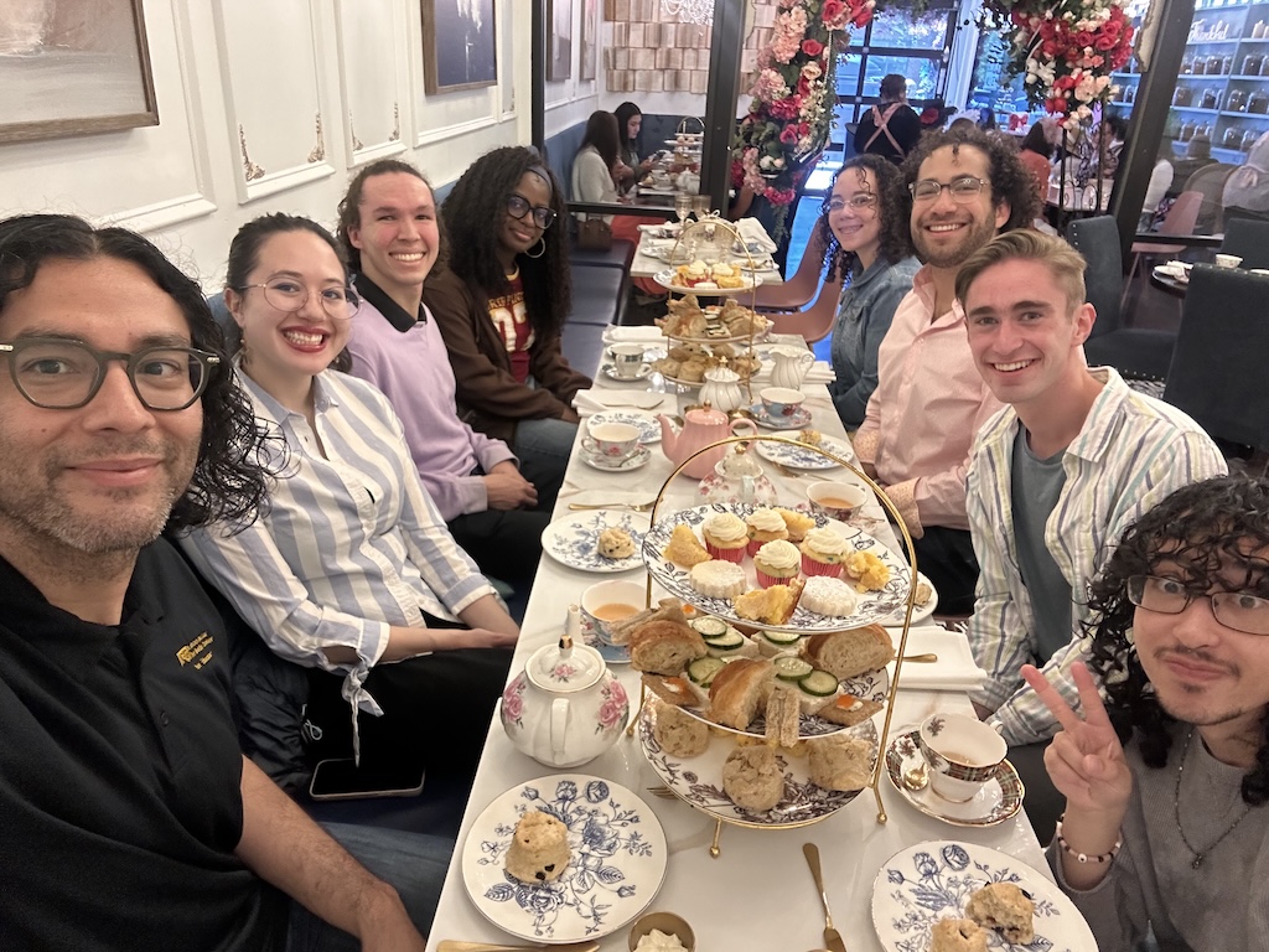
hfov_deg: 73.9
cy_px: 476
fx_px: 843
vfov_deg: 58.9
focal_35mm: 23
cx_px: 634
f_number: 1.9
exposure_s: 1/60
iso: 320
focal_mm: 2.69
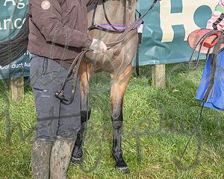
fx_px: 729
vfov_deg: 14.0
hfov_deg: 17.5
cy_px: 43
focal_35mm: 110
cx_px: 122
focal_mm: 35
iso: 400
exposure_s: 1/1250
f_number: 4
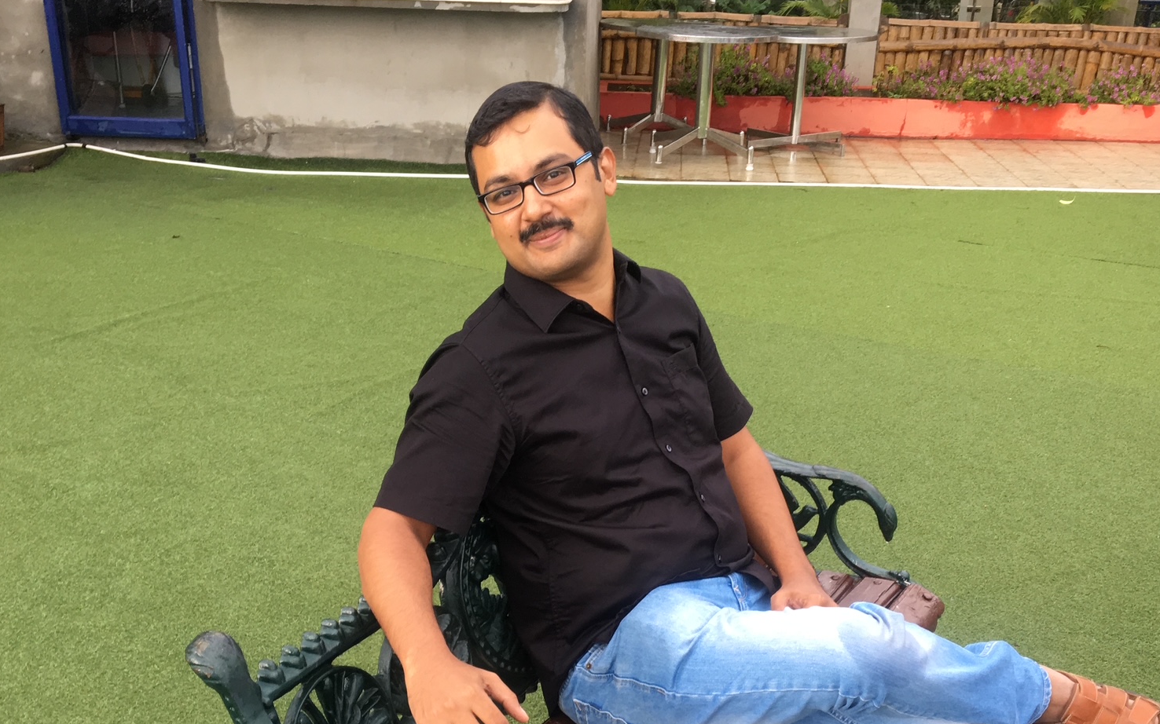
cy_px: 576
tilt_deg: -25.2
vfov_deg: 29.8
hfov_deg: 47.2
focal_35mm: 42
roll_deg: -1.4
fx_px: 1328
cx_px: 571
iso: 40
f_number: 2.2
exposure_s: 1/100
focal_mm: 4.15
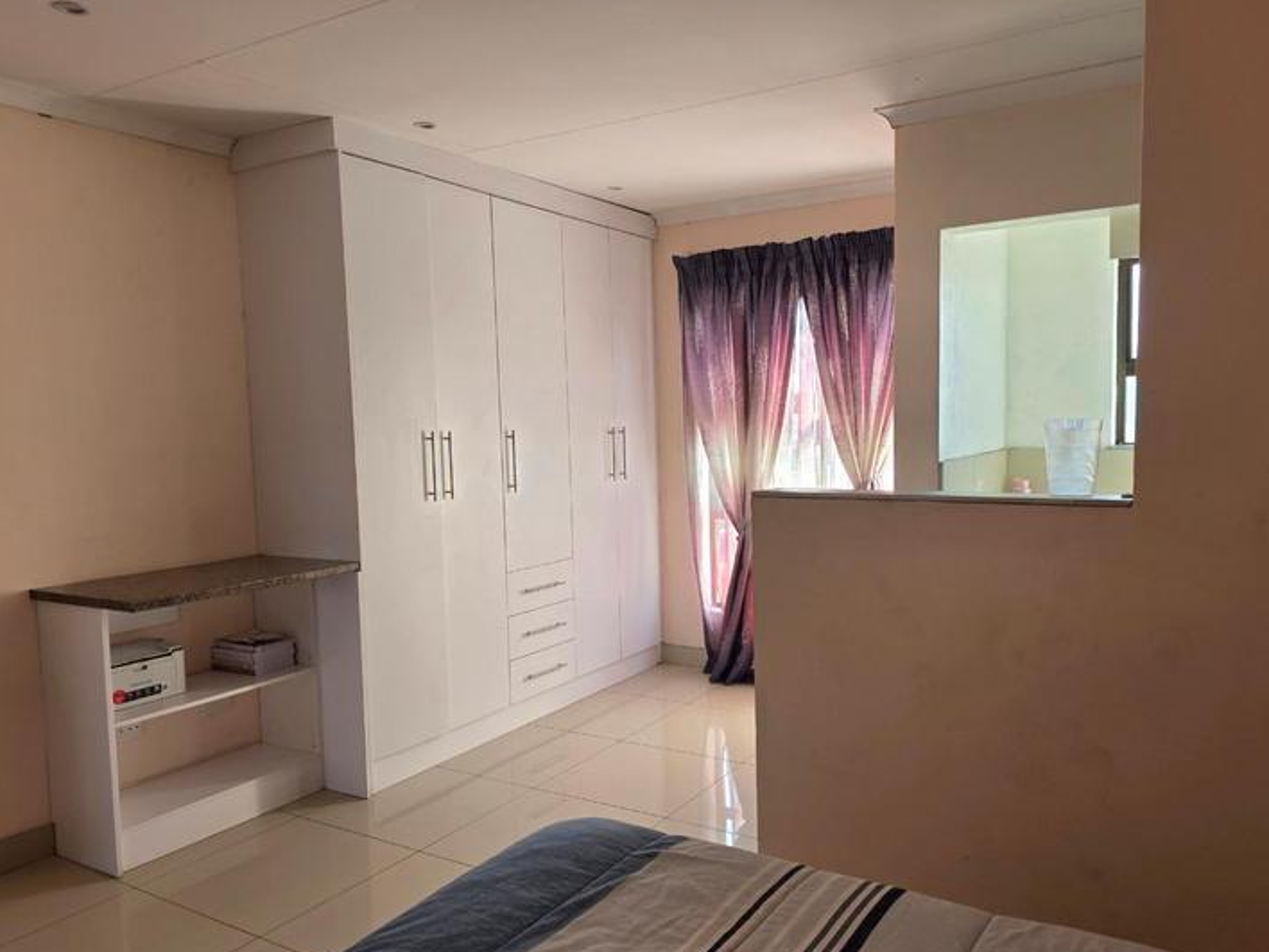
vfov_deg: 53.0
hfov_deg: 67.3
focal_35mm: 26
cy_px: 495
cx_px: 654
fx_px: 953
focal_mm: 6.3
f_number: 1.7
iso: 64
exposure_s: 1/182
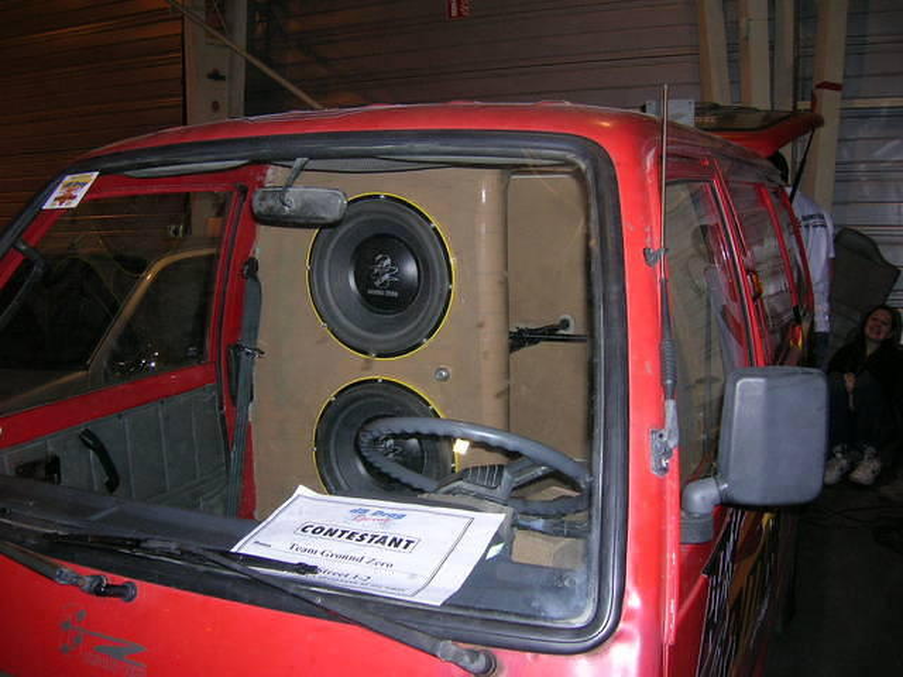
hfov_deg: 54.0
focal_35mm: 34
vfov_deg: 41.8
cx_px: 452
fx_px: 887
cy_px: 338
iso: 86
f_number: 2.9
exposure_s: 1/60.1
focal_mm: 5.7
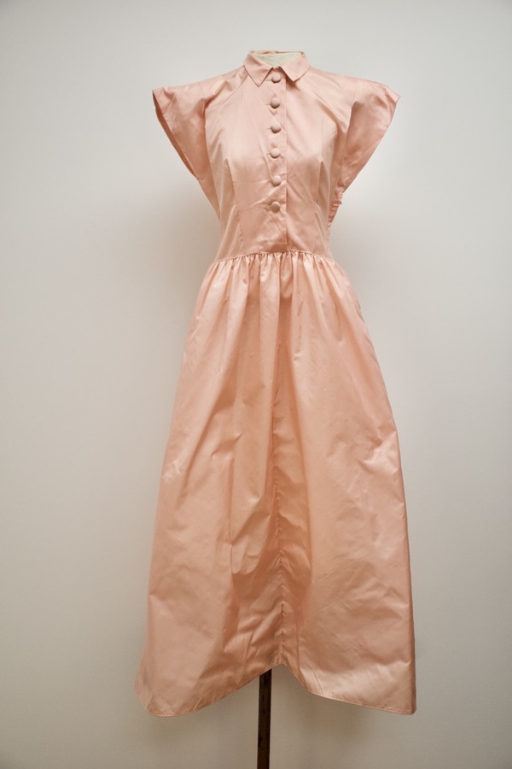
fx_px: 864
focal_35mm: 40
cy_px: 384
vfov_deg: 47.9
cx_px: 256
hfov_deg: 33.0
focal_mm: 27
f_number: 4
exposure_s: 1/320
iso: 1600
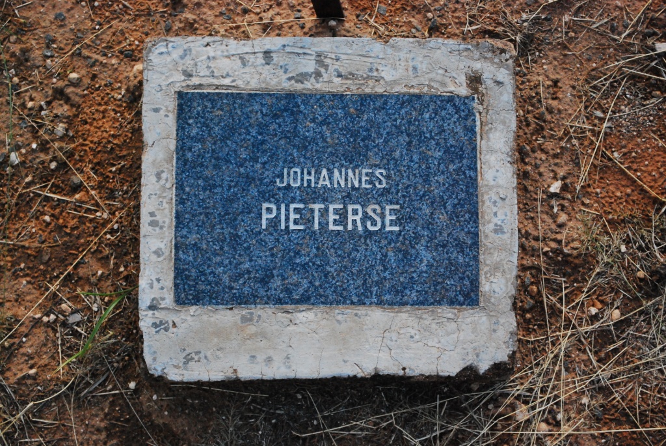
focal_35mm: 68
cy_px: 223
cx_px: 333
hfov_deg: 29.8
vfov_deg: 20.2
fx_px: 1250
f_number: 5.3
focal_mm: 45
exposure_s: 1/1250
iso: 1600
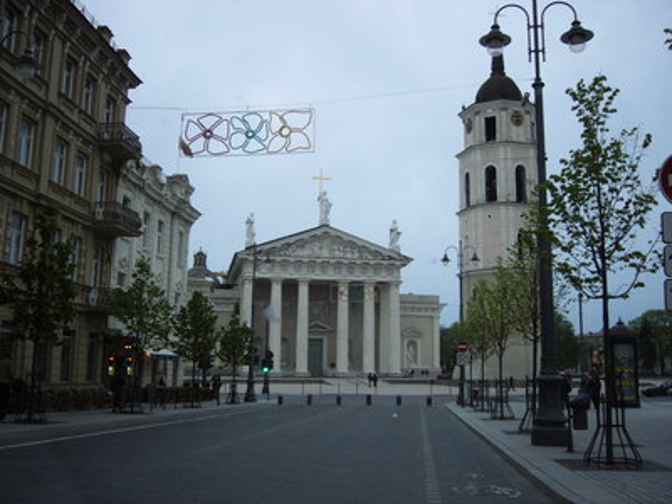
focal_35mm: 35
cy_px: 252
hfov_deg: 52.6
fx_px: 679
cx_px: 336
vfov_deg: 40.7
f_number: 2.8
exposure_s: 1/30
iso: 100
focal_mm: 5.8
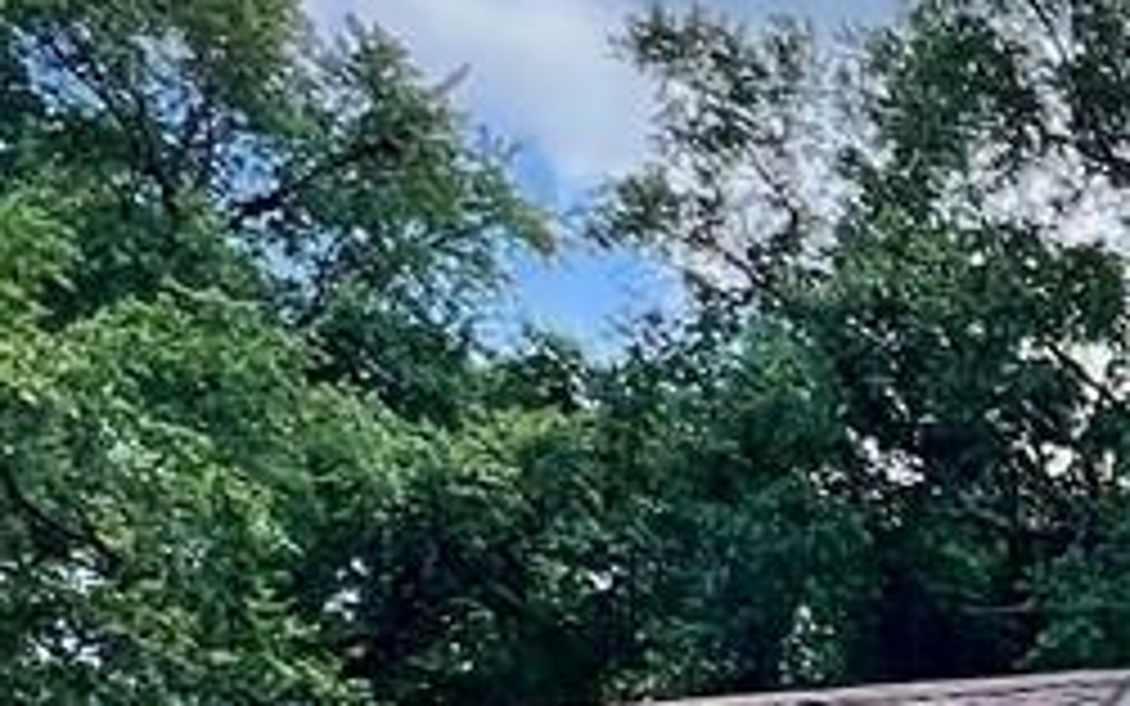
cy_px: 1538
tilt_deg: +1.1
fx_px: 2711
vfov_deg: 12.5
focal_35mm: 88
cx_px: 2035
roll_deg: +0.7
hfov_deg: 18.4
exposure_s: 1/396
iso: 32
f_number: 1.8
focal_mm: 1.57
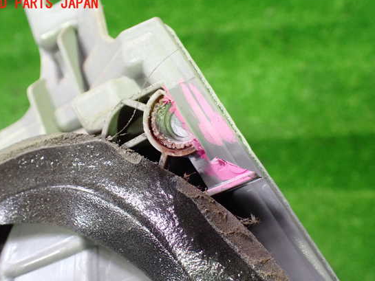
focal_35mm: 33
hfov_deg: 55.3
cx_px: 180
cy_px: 150
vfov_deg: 42.9
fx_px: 358
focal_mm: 5.4
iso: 800
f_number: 2.3
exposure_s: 1/50
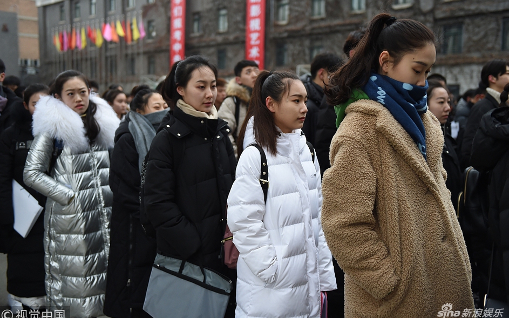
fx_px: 541
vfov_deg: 32.8
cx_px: 253
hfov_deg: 50.4
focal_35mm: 39
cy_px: 154
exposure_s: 1/200
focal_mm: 38
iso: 1250
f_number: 2.8
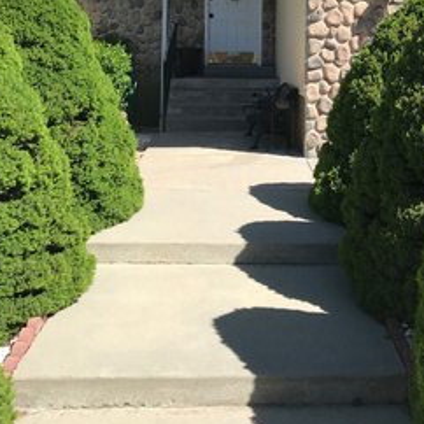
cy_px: 110
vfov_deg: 34.0
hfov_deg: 34.5
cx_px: 261
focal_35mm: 49
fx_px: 679
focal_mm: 3.99
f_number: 1.8
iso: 20
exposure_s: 1/2179
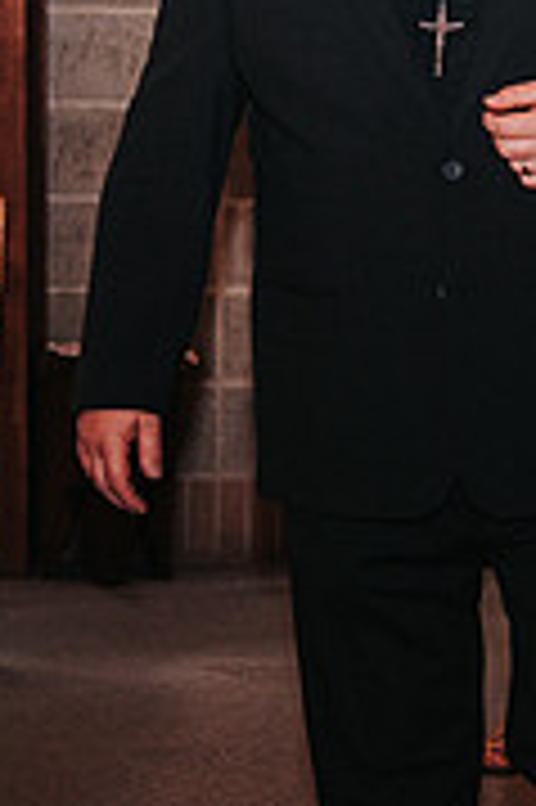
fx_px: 4385
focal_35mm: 196
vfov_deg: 10.5
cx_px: 533
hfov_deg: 7.0
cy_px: 183
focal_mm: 48
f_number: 4
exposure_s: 1/200
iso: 1000
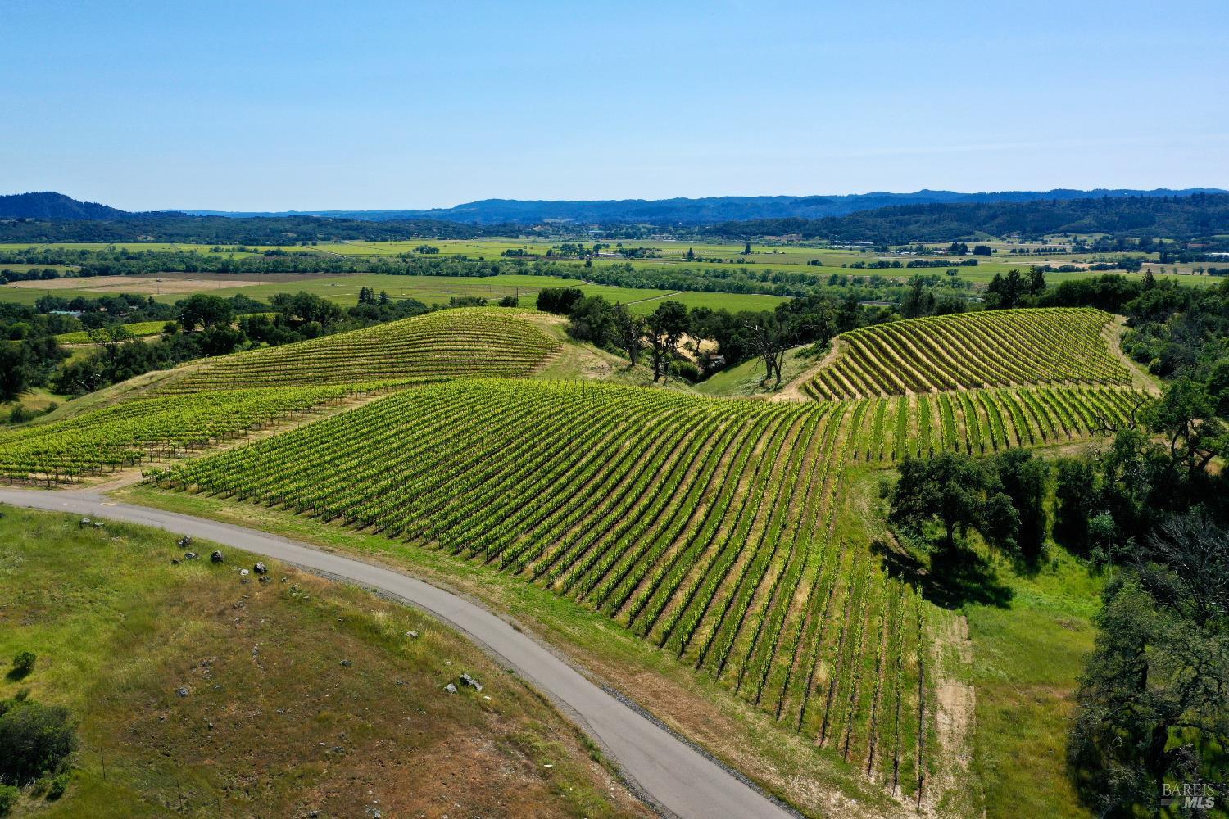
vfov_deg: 46.4
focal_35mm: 28
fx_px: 956
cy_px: 410
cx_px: 614
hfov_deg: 65.5
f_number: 6.3
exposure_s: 1/500
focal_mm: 10.26
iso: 100
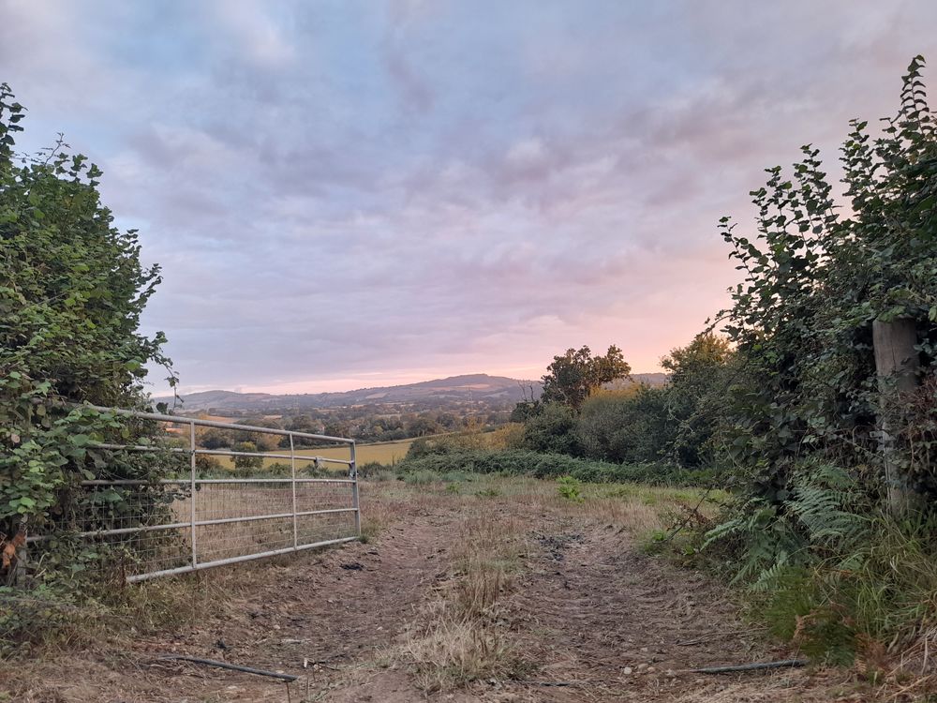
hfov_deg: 69.4
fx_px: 677
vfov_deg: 54.9
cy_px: 352
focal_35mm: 25
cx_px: 468
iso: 40
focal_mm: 4.6
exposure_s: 1/50
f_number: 2
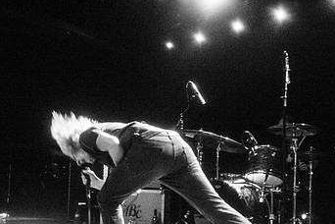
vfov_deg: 34.0
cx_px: 154
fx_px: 363
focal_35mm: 39
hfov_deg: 49.5
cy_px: 143
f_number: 2.8
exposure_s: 1/100
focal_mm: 20
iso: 6400
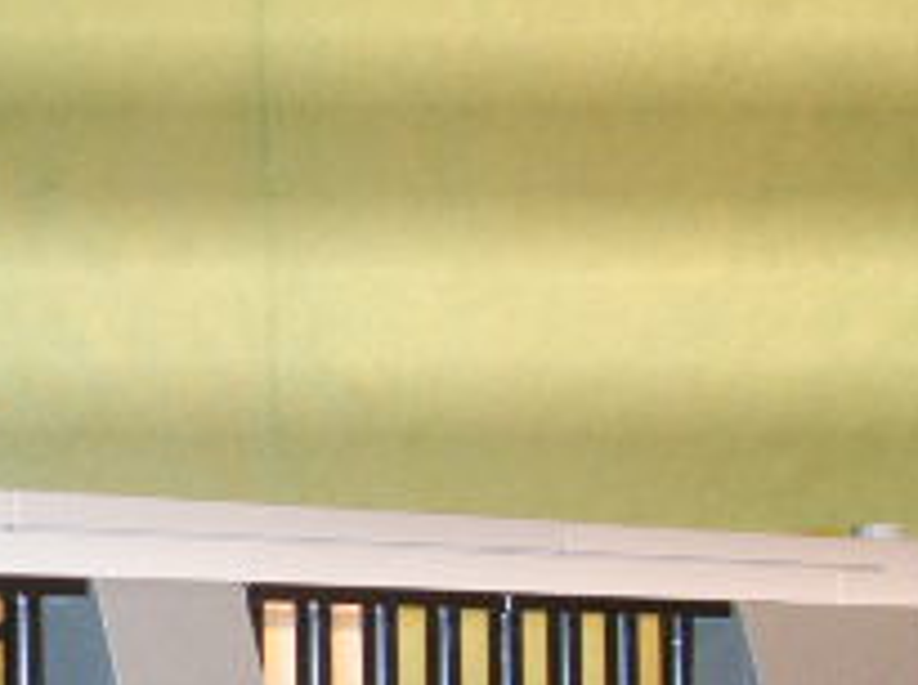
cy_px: 806
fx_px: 3230
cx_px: -202
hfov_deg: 15.5
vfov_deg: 11.9
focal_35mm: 122
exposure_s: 1/45
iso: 100
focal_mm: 6.6
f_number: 3.5
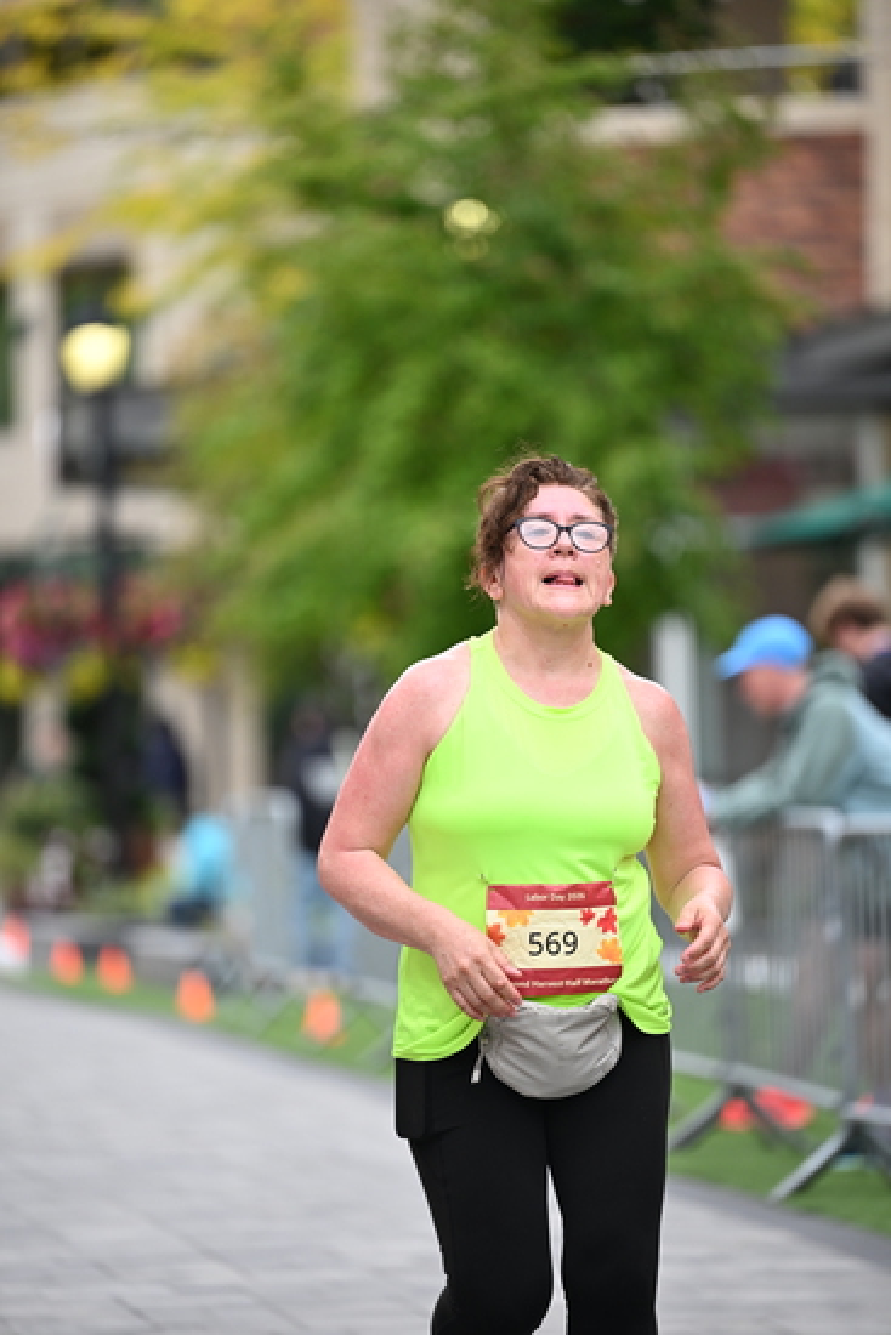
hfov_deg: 7.2
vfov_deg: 10.8
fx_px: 7049
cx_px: 446
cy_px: 668
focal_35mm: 190
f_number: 2.8
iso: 640
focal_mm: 190
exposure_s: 1/1600
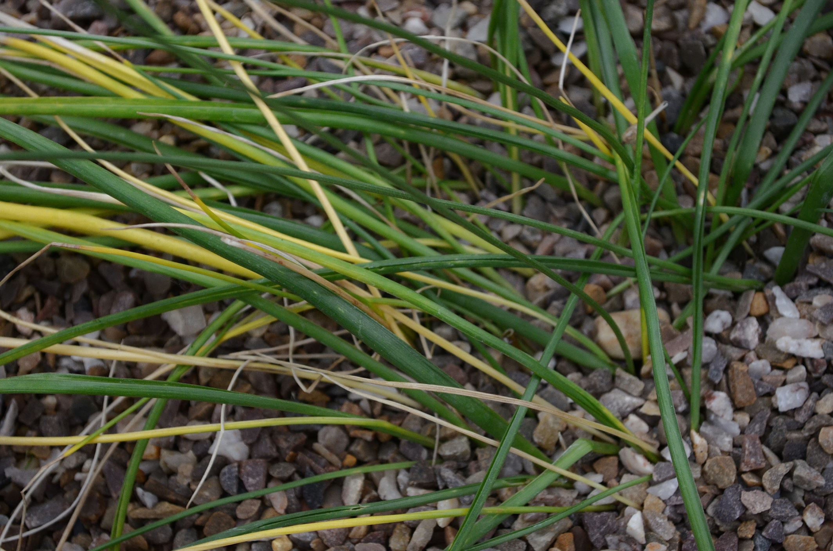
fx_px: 1801
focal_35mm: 78
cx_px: 416
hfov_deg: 26.0
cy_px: 276
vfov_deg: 17.4
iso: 1250
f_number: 5.6
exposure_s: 1/200
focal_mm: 52
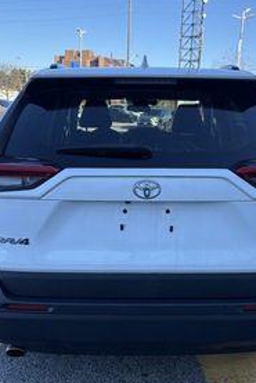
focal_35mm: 41
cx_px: 143
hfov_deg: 32.6
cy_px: 212
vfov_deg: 47.3
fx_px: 437
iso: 50
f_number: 1.6
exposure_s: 1/865
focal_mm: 5.96
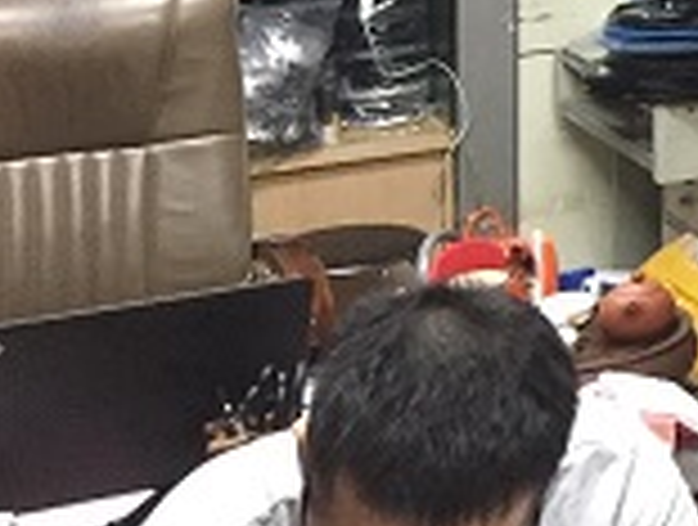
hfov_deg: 15.1
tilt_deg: -0.7
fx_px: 2264
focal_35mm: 112
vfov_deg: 12.3
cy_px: -391
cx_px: 1274
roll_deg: -0.5
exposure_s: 1/25
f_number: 2.2
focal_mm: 4.15
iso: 250
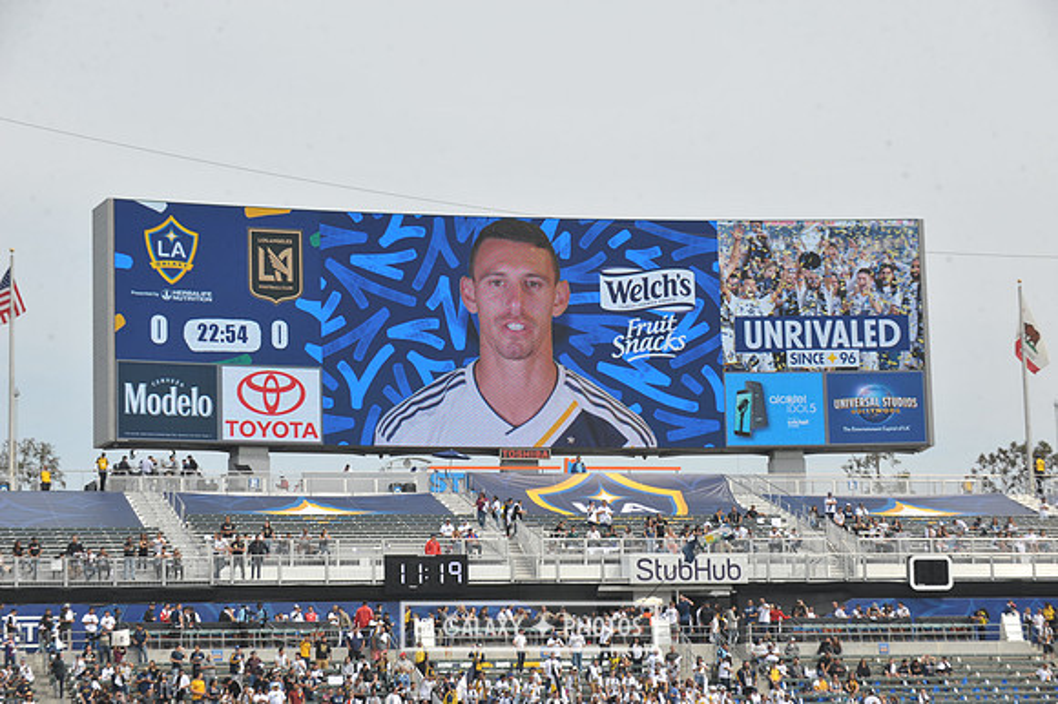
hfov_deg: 17.7
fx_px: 3407
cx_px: 529
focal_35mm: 116
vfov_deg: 11.8
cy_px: 352
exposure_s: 1/400
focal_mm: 116
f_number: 10
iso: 200
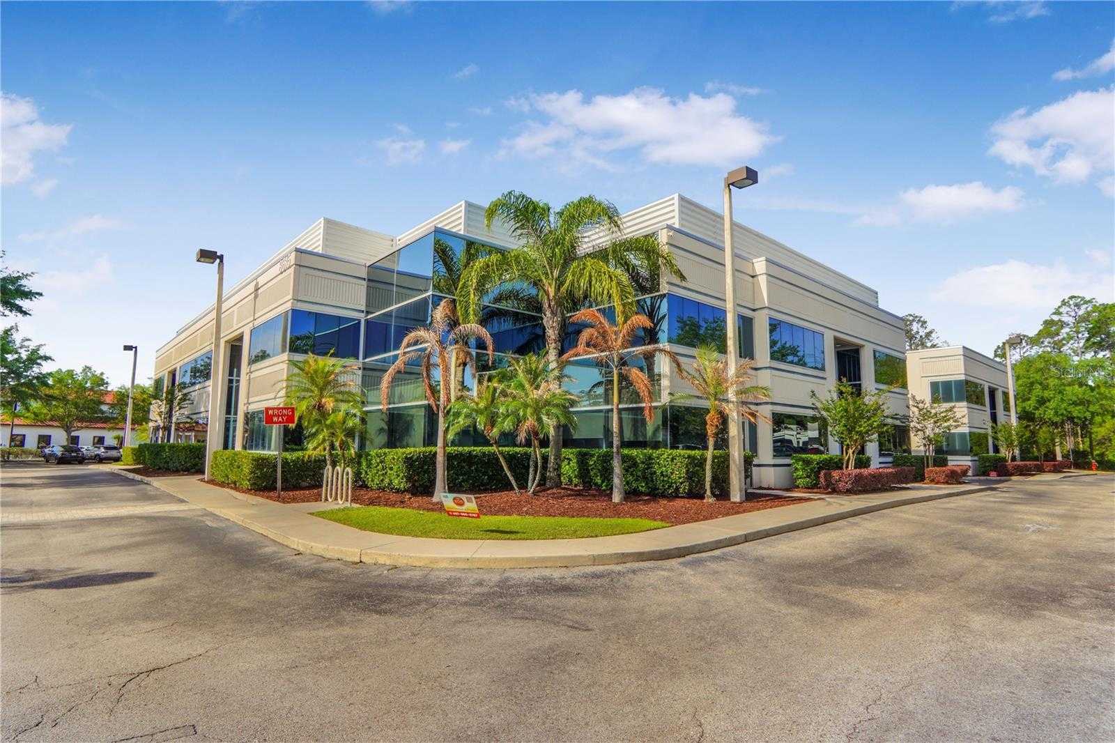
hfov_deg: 90.0
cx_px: 558
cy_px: 372
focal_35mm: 18
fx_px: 557
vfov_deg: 67.4
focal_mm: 12
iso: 100
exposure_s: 1/250
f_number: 7.1
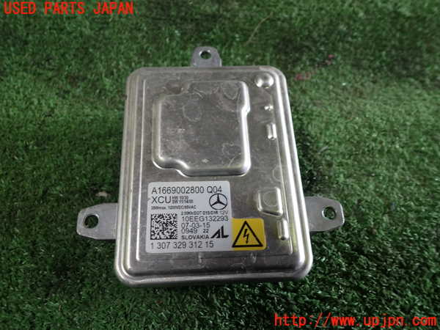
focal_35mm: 30
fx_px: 381
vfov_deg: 46.8
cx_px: 220
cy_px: 165
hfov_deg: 60.0
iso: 200
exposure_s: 1/50
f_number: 2.3
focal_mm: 5.4
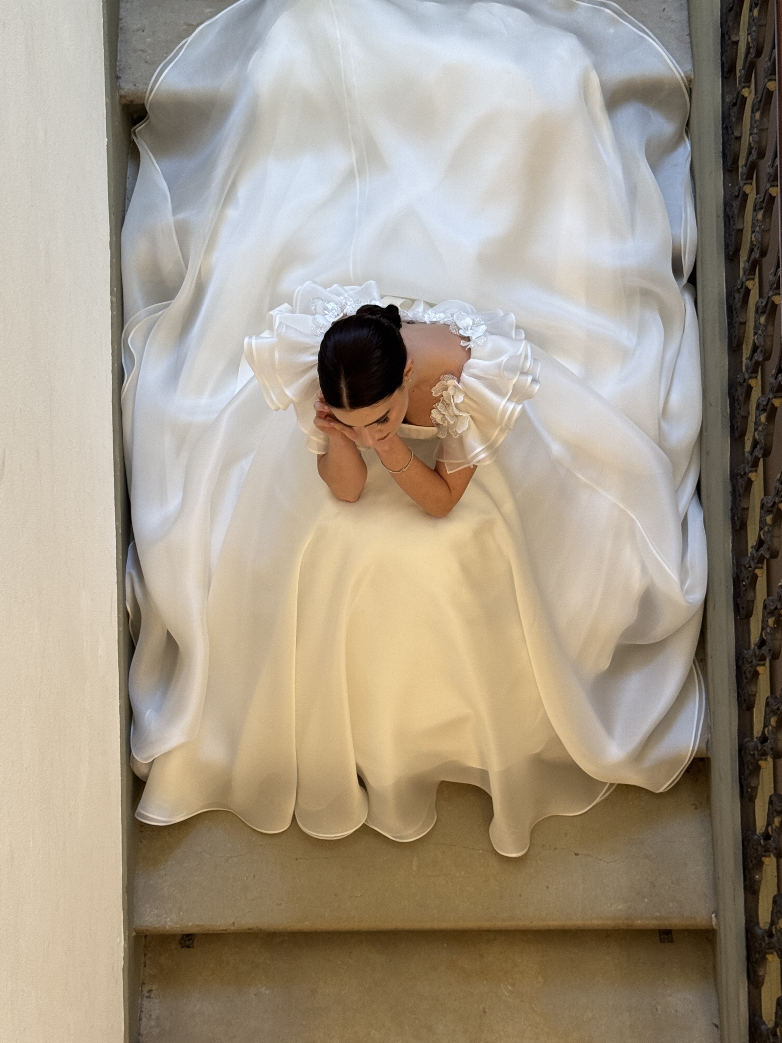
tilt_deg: -66.6
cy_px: 470
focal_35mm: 61
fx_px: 1837
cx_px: 429
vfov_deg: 31.7
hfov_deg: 24.0
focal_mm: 6.76
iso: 125
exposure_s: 1/50
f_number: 1.78
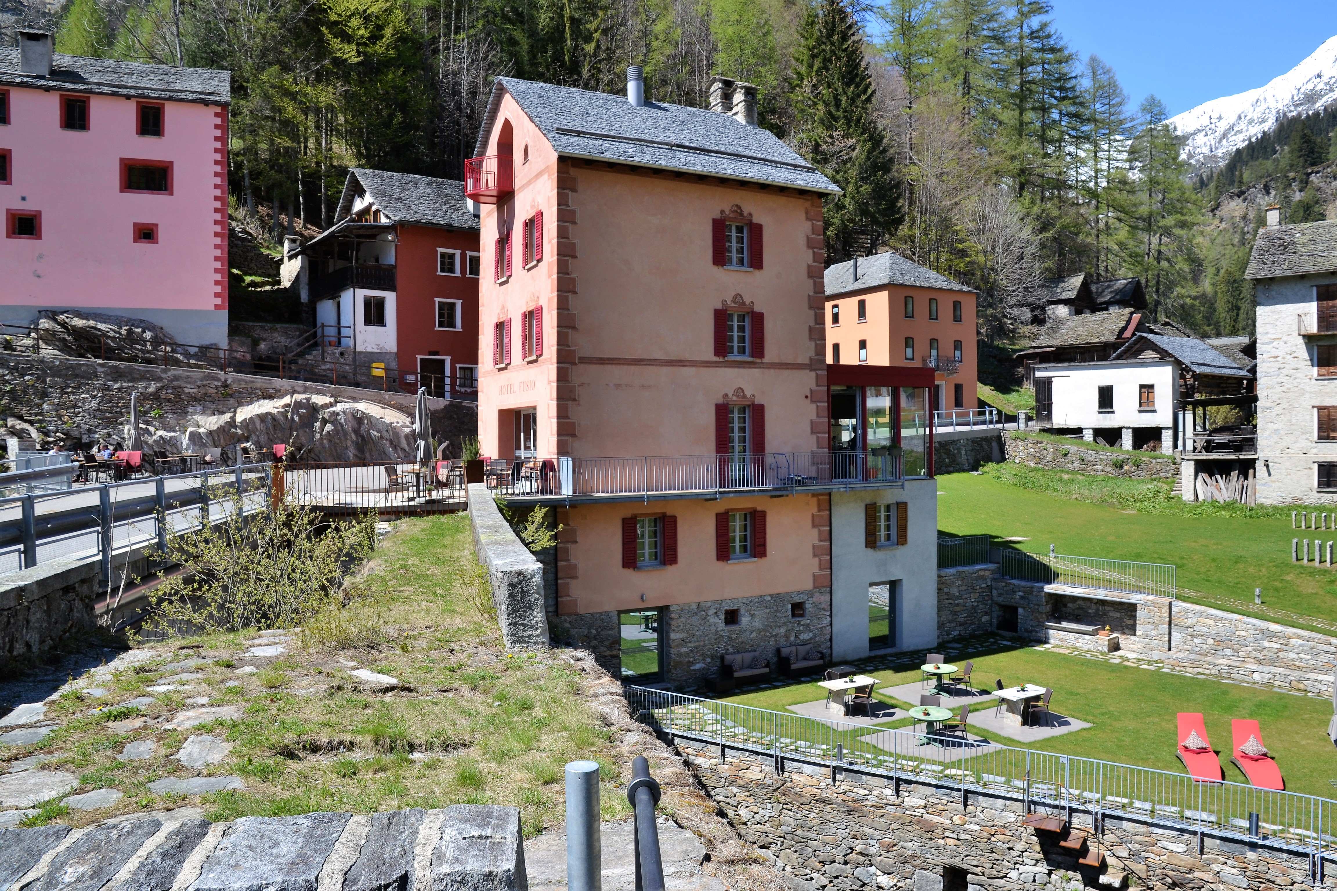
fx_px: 891
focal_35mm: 24
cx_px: 668
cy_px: 446
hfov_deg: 73.7
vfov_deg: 53.1
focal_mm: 16
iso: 100
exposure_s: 1/250
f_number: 8
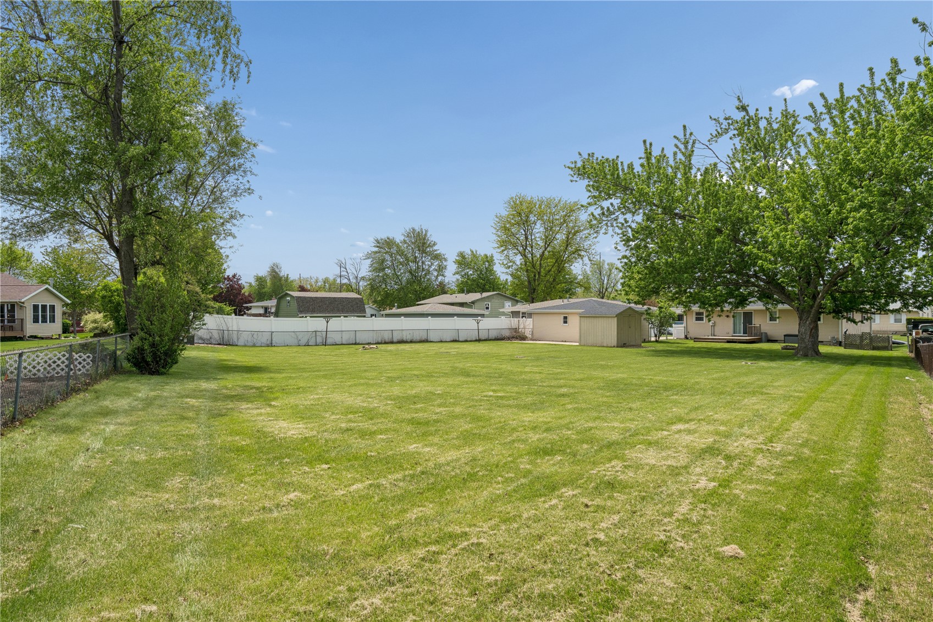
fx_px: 596
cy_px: 311
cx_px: 466
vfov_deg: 55.1
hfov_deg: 76.1
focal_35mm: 23
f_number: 8
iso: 400
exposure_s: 1/2000
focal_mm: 23
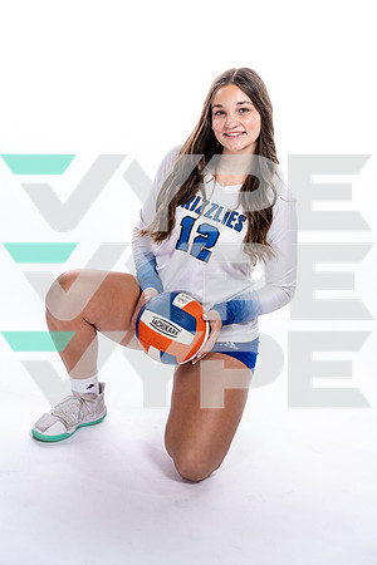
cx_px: 188
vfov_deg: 30.1
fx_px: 1052
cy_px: 282
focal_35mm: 67
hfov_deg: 20.3
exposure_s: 1/250
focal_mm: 67
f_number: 5.6
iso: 400
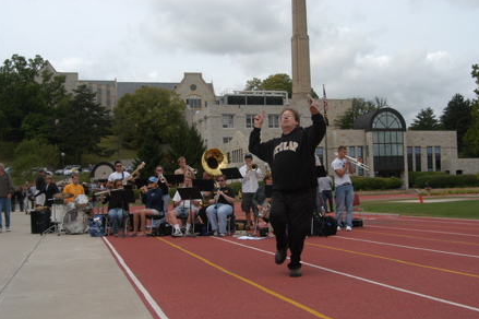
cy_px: 160
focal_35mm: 43
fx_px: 572
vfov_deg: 31.1
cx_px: 241
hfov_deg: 45.5
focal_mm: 28
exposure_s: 1/320
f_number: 9
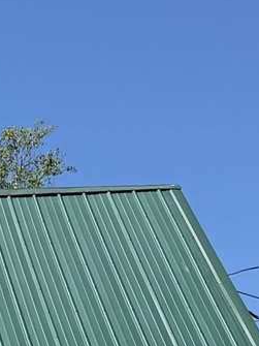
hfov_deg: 8.3
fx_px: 1647
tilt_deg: +0.6
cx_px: -329
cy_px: 703
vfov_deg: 10.9
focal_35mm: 165
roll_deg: -0.5
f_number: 1.78
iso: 80
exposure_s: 1/4673
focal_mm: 6.76
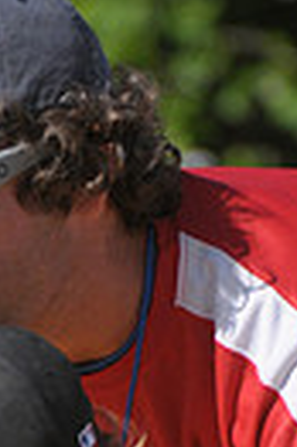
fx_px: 16439
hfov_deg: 1.0
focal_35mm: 1325
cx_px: 155
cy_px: 901
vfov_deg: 1.6
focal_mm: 200
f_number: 4
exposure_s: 1/5000
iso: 640
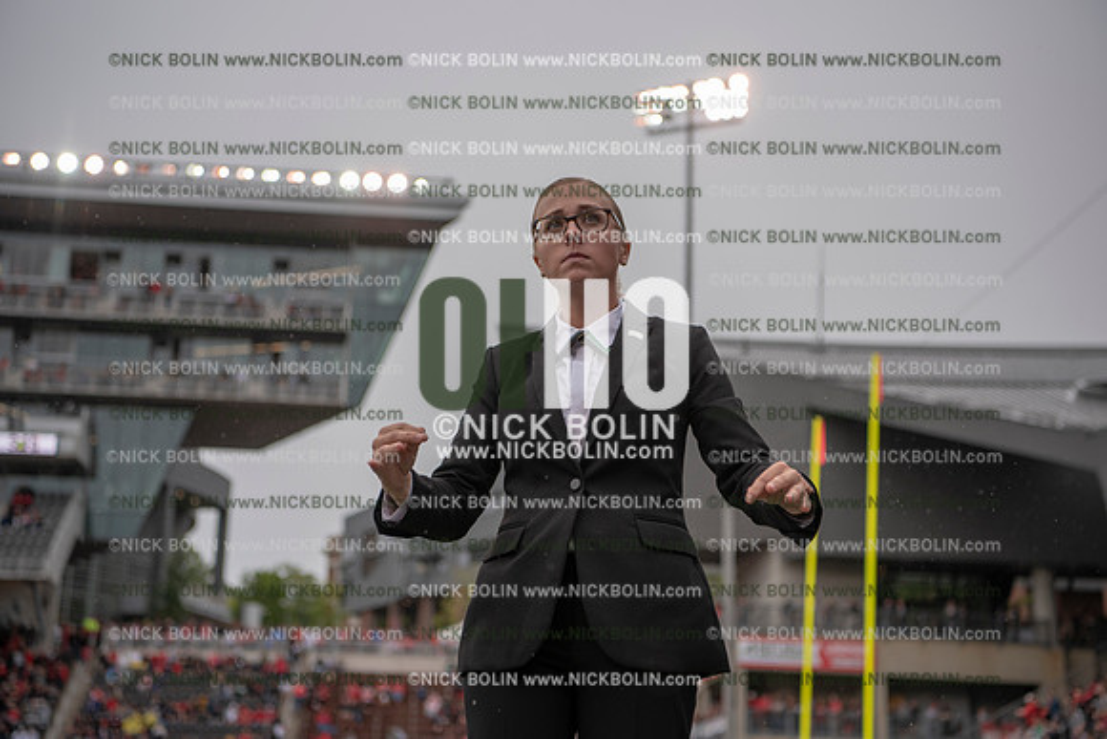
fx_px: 1845
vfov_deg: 22.6
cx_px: 554
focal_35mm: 60
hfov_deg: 33.4
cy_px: 370
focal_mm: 60
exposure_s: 1/1250
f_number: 3.5
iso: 250
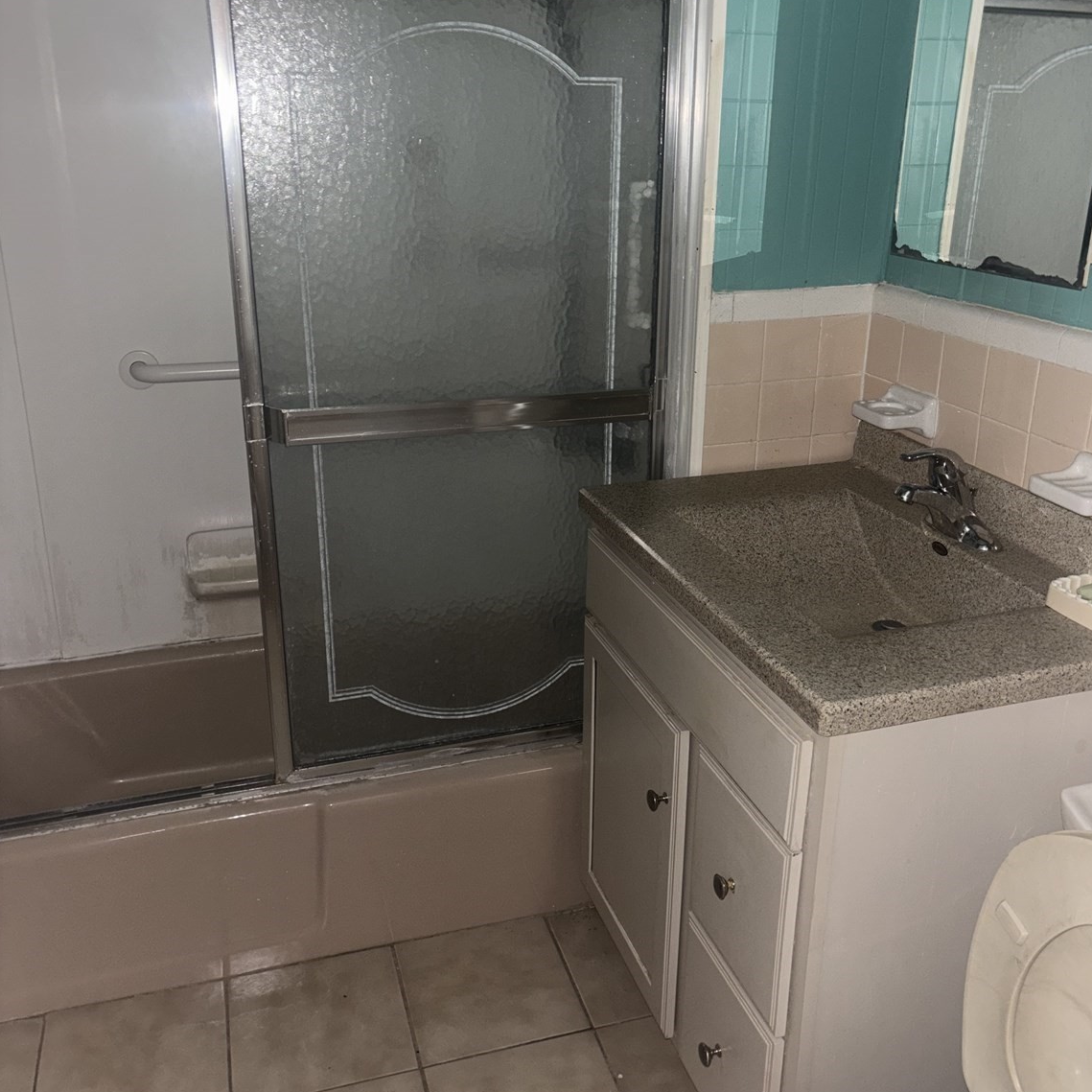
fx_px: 1106
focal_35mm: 31
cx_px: 548
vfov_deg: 52.5
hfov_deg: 52.5
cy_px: 508
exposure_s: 1/4
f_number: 1.6
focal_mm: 5.96
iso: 80
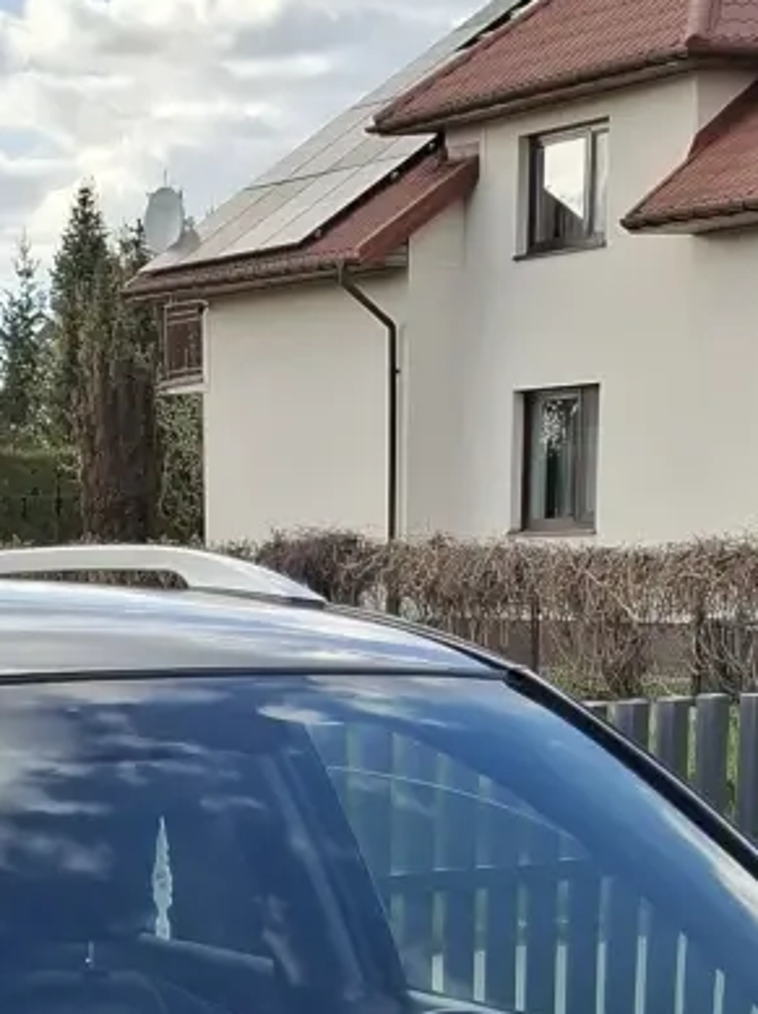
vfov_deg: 16.8
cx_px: 208
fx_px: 2954
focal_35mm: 101
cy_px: 1722
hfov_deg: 14.6
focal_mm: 5.54
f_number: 1.8
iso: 50
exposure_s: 1/799
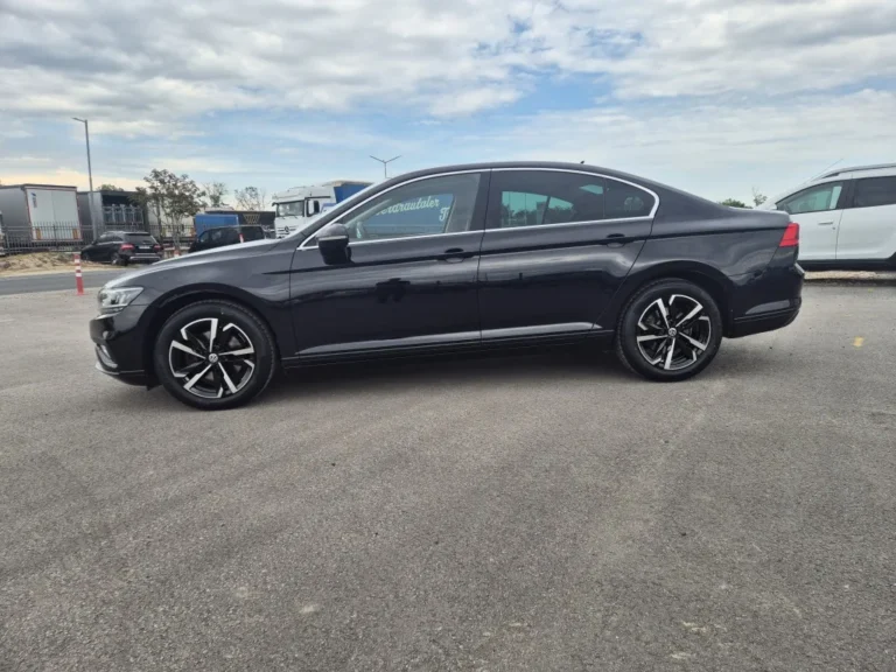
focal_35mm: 23
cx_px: 448
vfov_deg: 58.9
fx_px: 595
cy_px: 336
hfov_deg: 73.9
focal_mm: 5.4
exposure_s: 1/972
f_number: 1.8
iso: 25
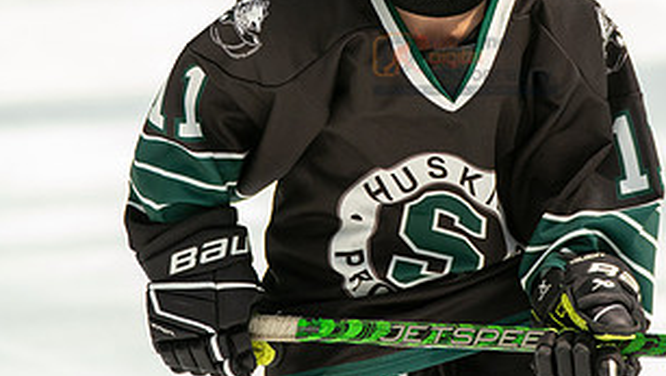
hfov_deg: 3.9
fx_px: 9894
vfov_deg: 2.2
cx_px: 376
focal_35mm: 560
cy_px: 1
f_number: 3.5
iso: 1600
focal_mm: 247
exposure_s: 1/2500
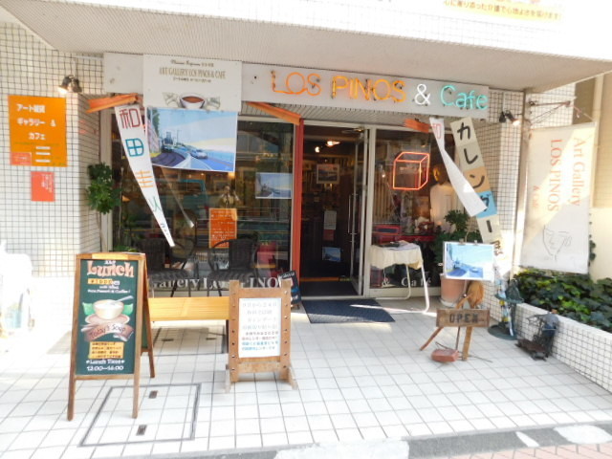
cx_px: 306
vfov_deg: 58.9
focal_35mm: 23
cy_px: 230
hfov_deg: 73.9
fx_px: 407
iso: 125
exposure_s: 1/125
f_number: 3
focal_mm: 4
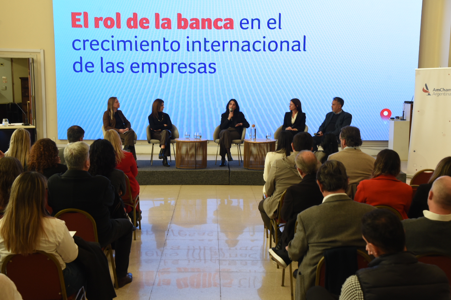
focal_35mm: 51
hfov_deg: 38.9
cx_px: 215
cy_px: 147
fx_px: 639
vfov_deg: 26.5
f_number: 6.3
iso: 1250
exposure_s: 1/30
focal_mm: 48
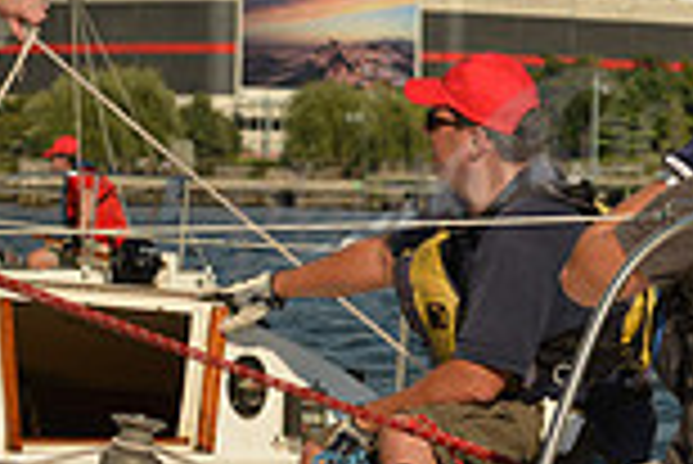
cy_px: 457
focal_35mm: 263
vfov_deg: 5.2
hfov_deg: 7.8
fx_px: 5067
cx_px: -9
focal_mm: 70
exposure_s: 1/1250
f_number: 6.3
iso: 400
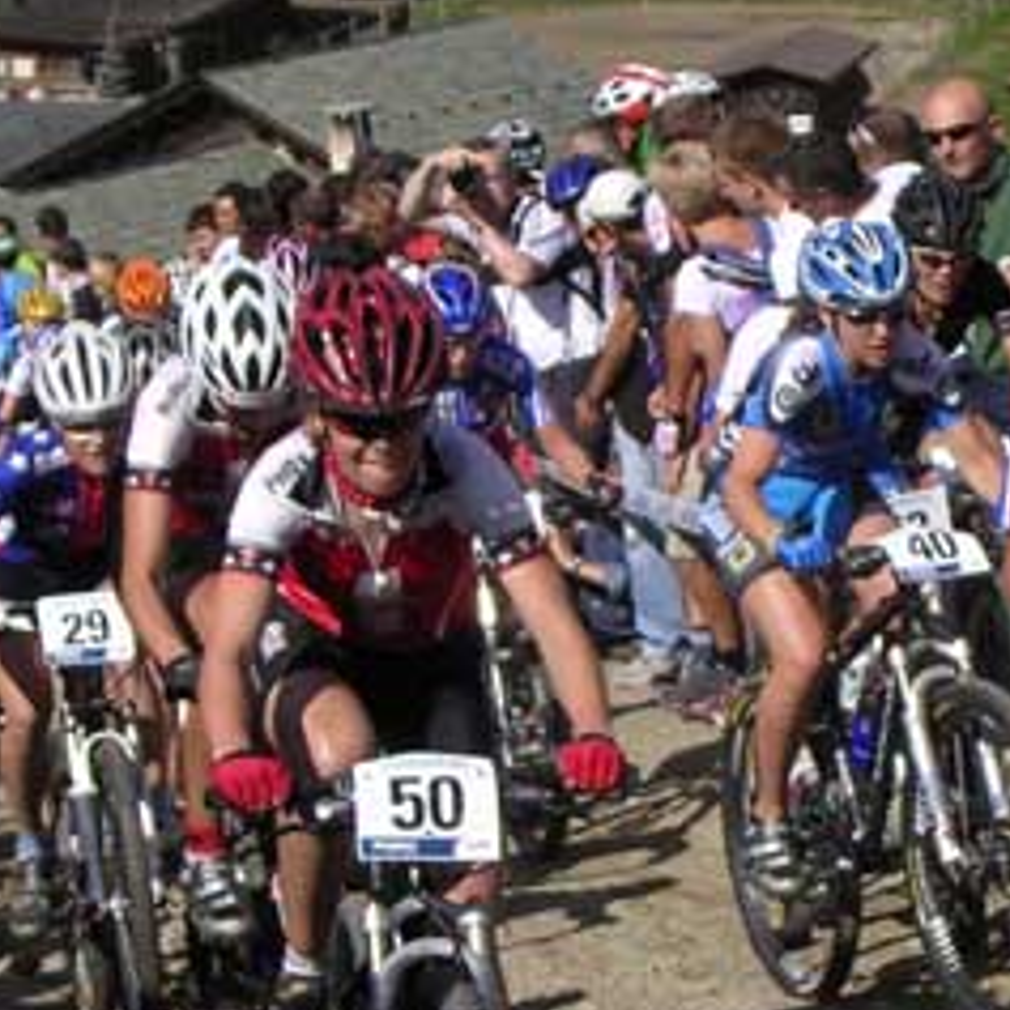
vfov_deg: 7.4
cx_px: 846
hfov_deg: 7.4
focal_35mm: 236
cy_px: 507
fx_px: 7790
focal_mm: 17.4
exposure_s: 1/551
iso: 100
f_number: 4.9
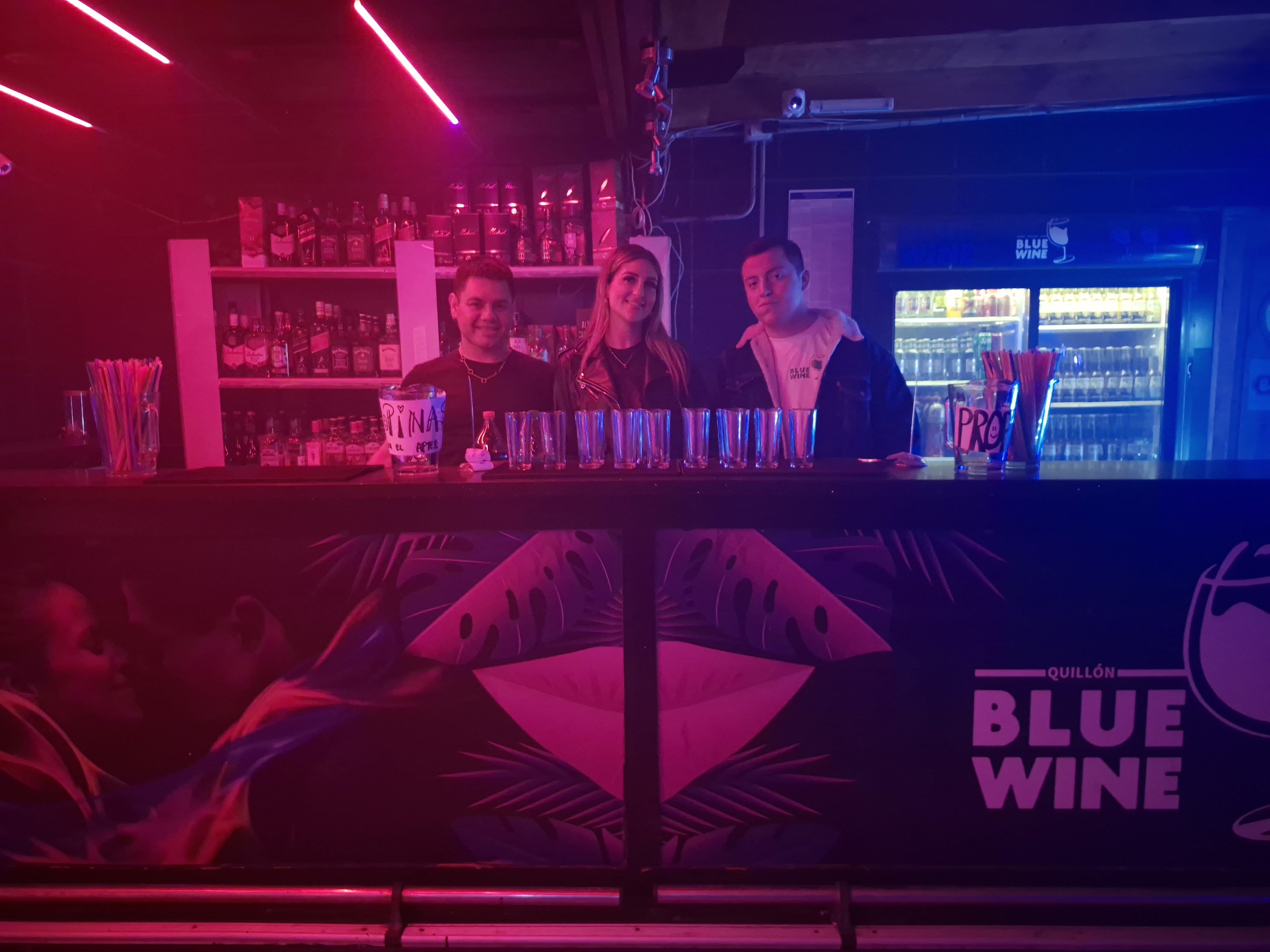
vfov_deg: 58.9
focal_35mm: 23
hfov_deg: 73.9
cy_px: 476
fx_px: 844
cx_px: 635
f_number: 1.8
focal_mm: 5.4
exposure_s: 1/6
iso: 800
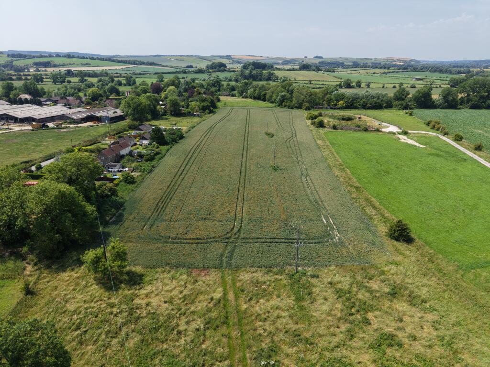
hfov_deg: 71.6
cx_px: 245
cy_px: 184
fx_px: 340
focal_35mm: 24
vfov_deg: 56.8
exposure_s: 1/4000
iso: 170
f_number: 1.8
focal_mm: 8.67
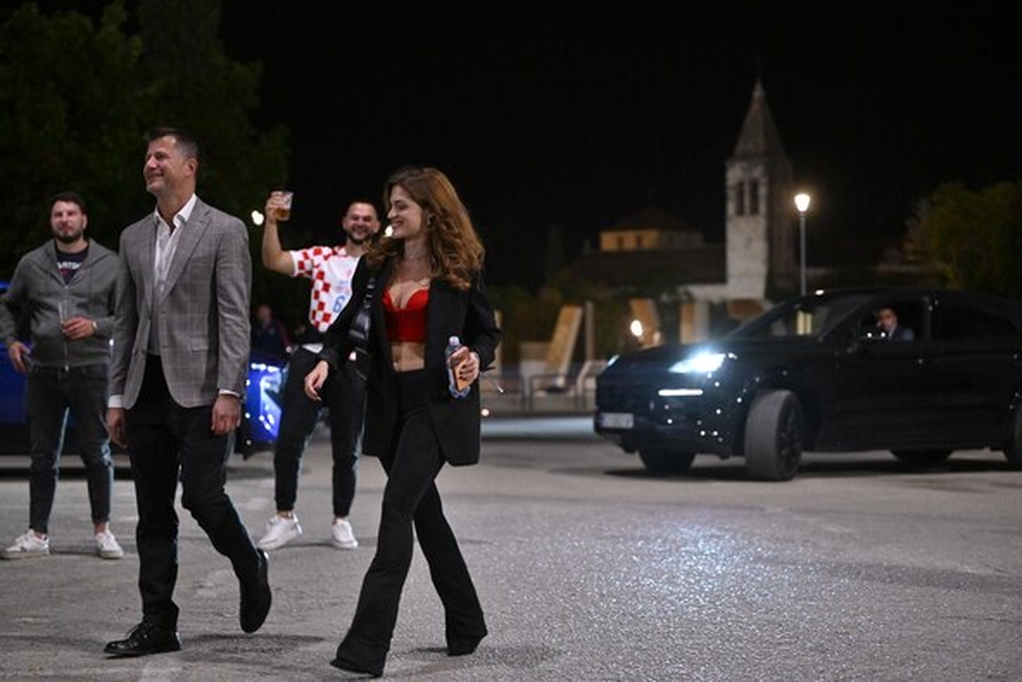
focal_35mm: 70
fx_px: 1988
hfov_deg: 28.8
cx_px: 511
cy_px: 341
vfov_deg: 19.5
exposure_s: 1/125
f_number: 2.8
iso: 4000
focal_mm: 70
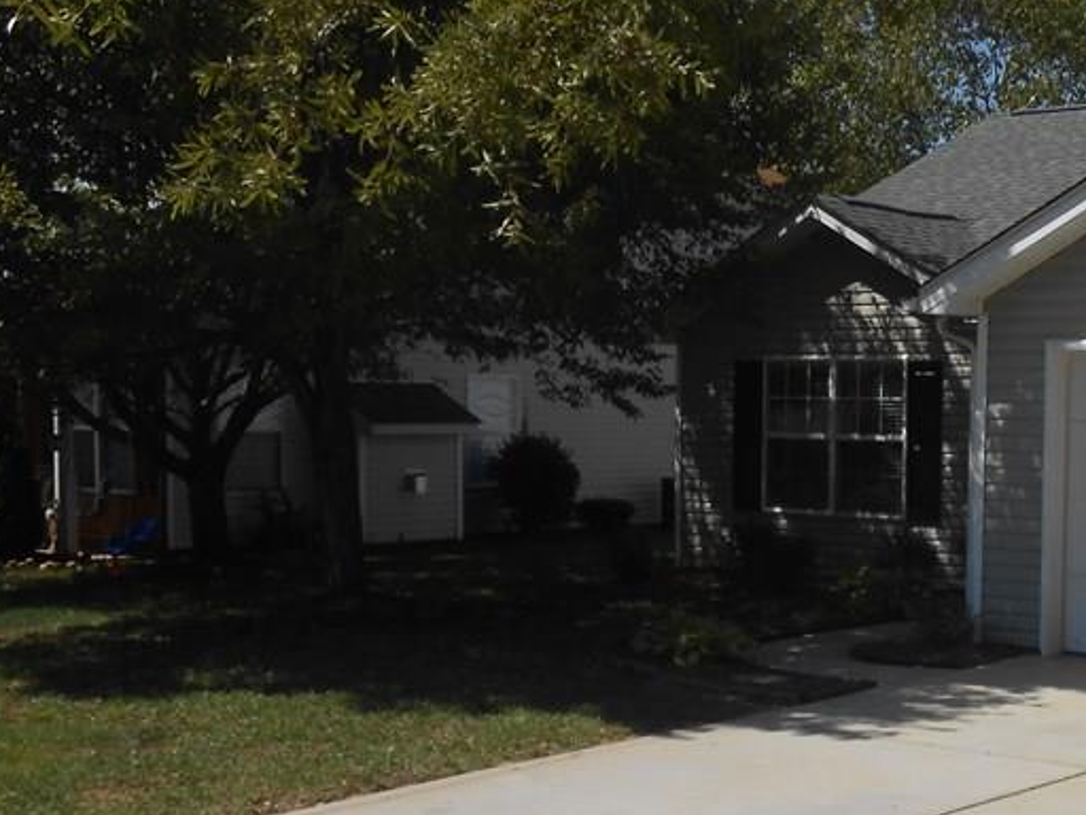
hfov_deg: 30.7
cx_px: 991
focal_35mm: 60
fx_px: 1882
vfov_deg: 24.3
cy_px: 550
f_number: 3.8
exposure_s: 1/1000
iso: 80
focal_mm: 5.3
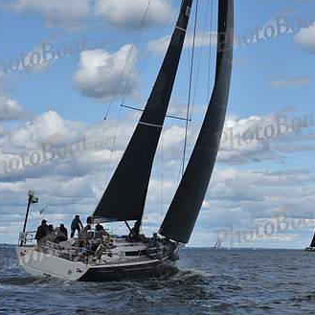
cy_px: 91
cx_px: 165
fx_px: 1081
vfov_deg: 16.5
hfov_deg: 16.6
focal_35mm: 105
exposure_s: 1/1000
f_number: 10
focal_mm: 70
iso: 250
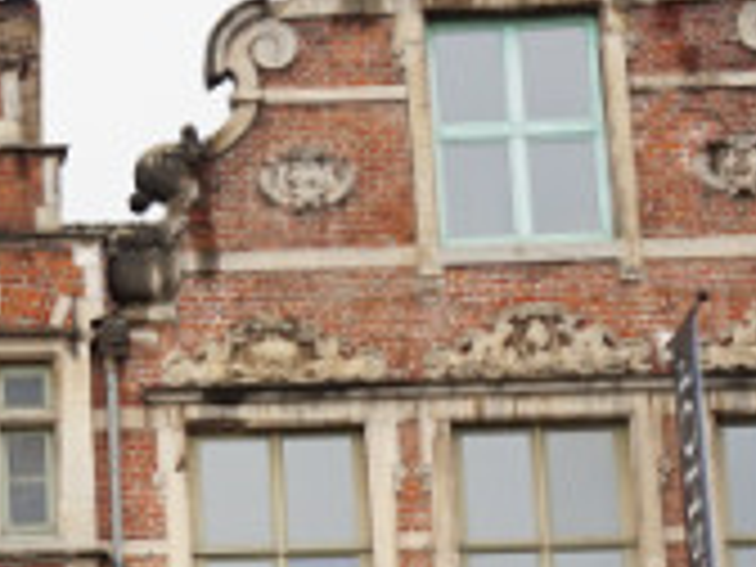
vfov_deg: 9.3
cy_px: 598
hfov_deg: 11.9
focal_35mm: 158
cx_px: -360
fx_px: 3457
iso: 100
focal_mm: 23
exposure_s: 1/60
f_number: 5.6
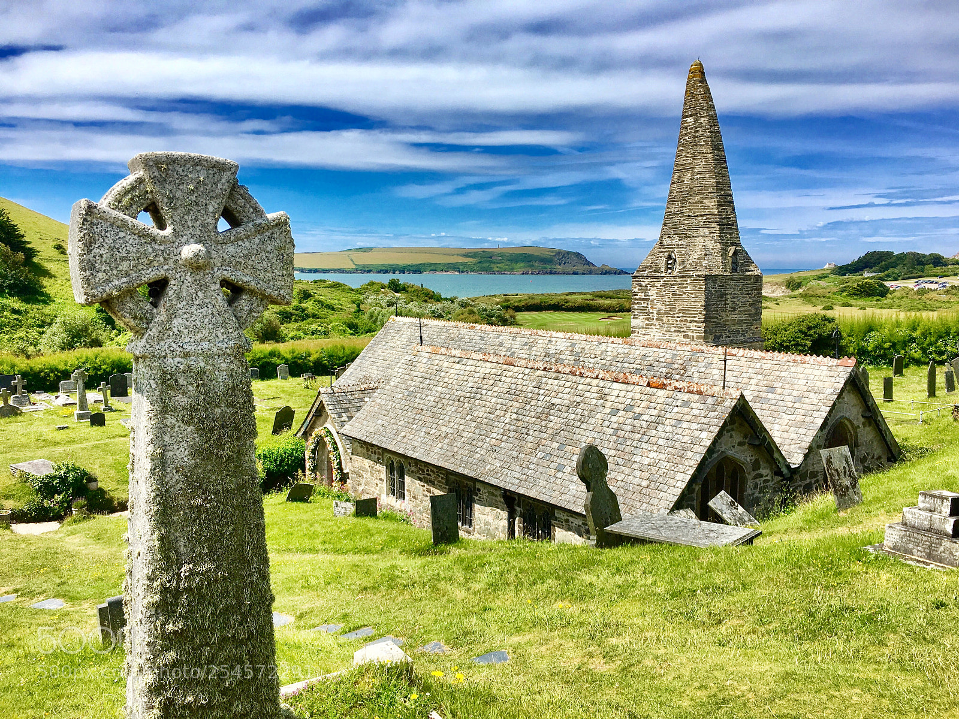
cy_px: 360
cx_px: 480
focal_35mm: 29
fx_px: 803
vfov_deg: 48.2
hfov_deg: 61.7
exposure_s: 1/1923
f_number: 2.2
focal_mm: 4.15
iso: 25
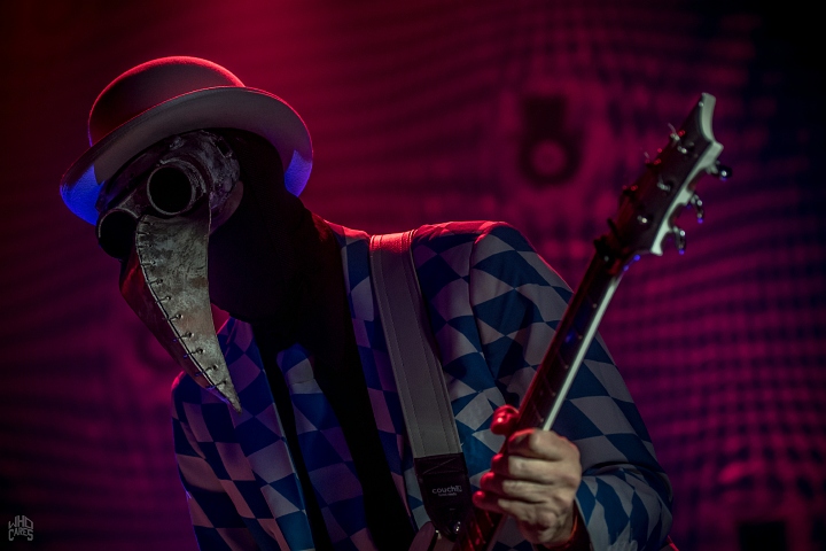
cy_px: 276
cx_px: 413
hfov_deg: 19.5
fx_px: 2409
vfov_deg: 13.0
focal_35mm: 105
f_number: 2.8
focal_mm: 70
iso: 800
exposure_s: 1/80
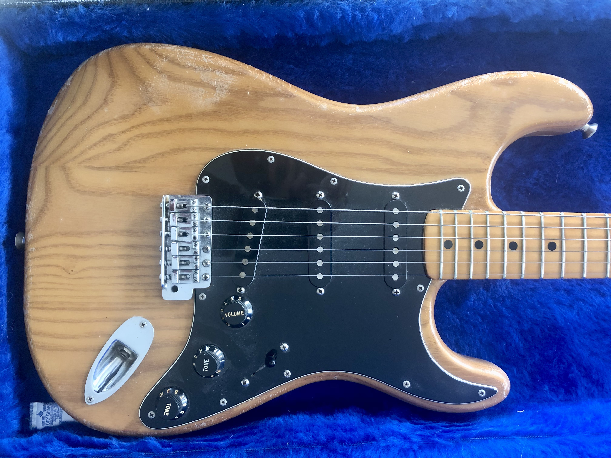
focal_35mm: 28
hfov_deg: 63.4
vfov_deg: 49.7
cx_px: 306
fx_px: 494
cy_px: 229
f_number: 1.8
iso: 40
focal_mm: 4
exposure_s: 1/17
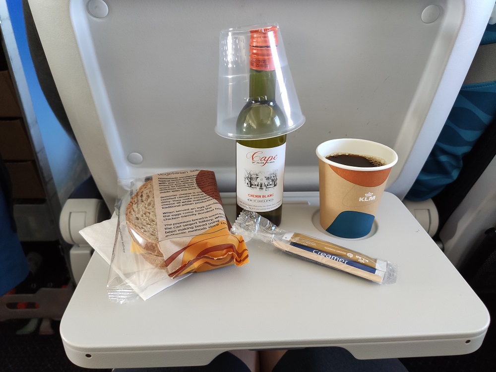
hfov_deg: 67.3
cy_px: 186
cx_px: 248
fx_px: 373
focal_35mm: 26
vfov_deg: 53.1
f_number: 1.75
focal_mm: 4.77
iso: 963
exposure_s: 1/33
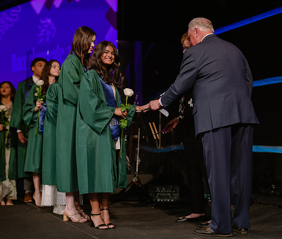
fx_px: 555
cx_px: 111
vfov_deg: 24.3
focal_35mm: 65
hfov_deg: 28.5
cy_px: 111
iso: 640
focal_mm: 50
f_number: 1.2
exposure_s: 1/320
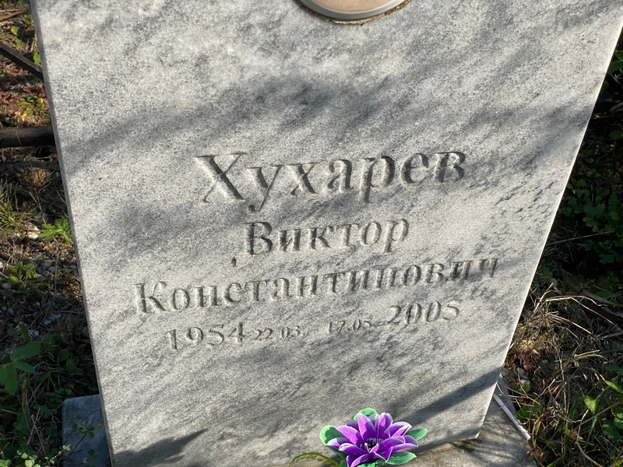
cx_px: 312
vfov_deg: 28.0
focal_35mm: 52
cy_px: 234
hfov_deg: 36.8
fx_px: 936
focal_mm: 6
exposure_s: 1/1229
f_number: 2
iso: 20
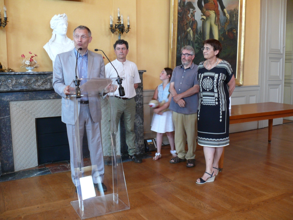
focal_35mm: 35
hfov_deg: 52.6
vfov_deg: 40.7
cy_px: 110
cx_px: 146
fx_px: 296
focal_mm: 7.4
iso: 200
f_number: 2.8
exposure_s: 1/15
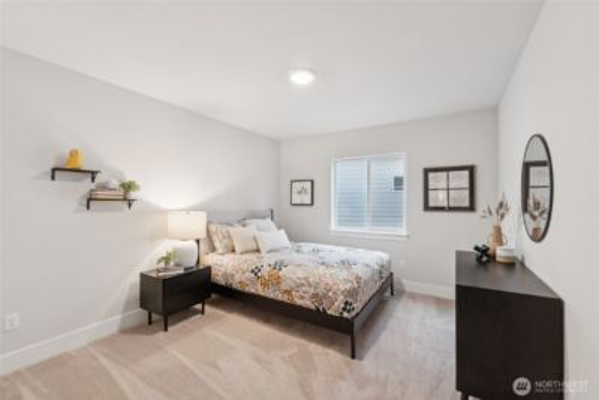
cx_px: 300
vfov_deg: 77.4
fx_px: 250
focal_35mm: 15
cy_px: 200
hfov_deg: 100.4
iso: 250
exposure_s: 1/6
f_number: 9
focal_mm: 10
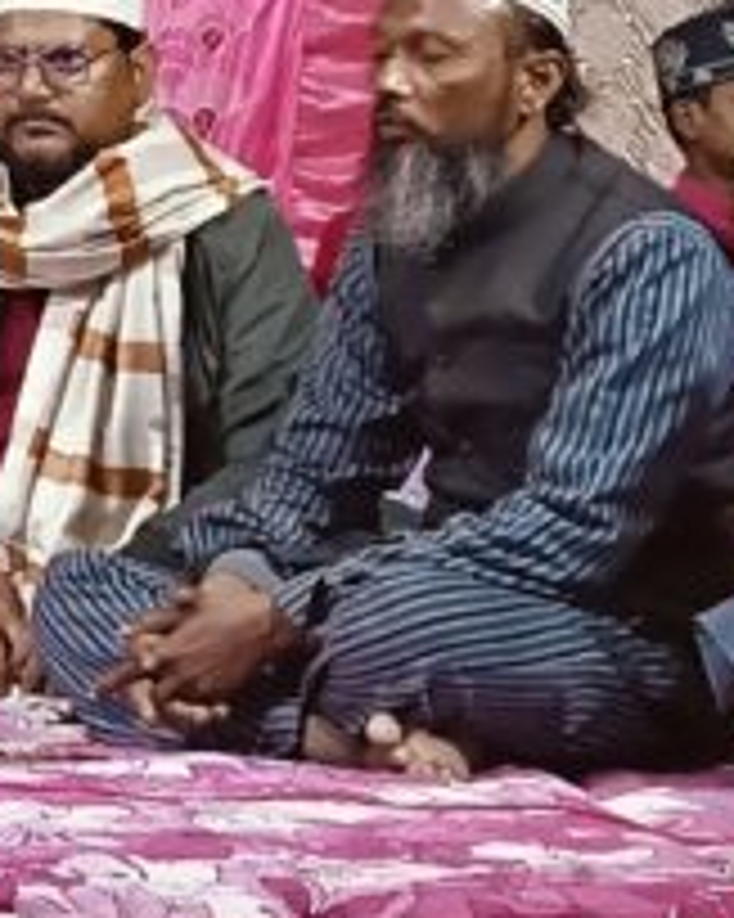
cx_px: -932
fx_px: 5408
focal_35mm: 199
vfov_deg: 9.7
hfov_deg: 7.3
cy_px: 36
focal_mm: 3.98
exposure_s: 1/33.3
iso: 250
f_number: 1.8
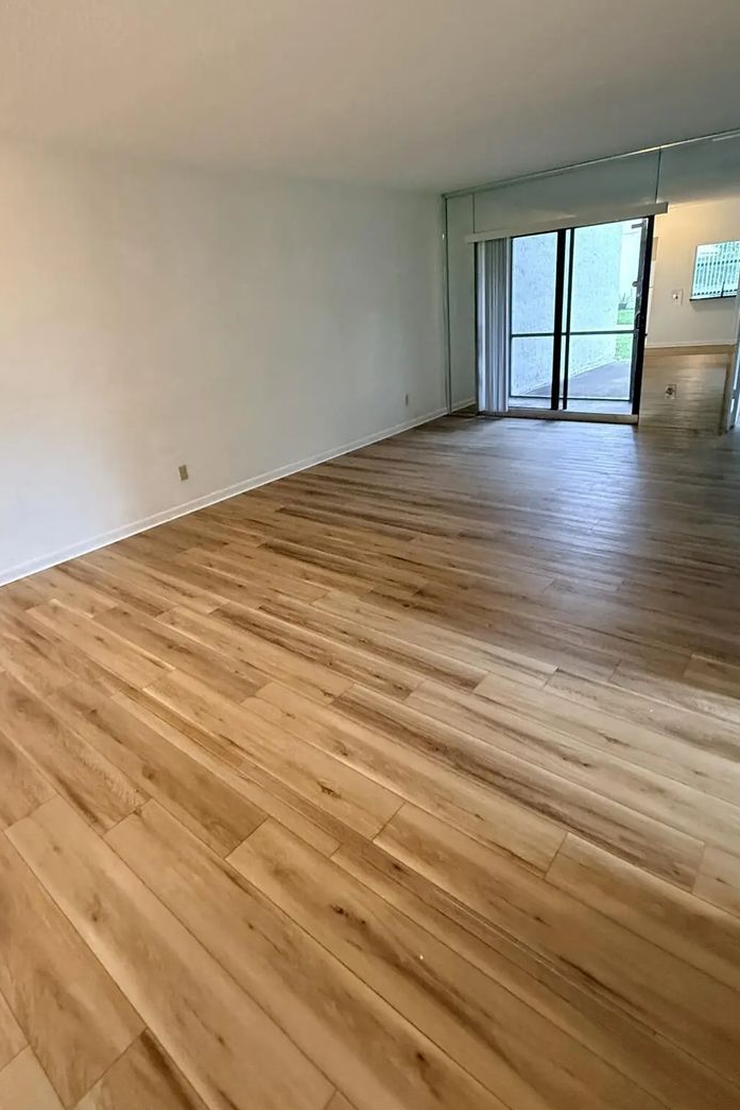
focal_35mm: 19
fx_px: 586
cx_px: 332
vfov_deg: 86.7
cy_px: 504
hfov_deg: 64.4
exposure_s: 1/60
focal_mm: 2.22
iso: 800
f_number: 2.2
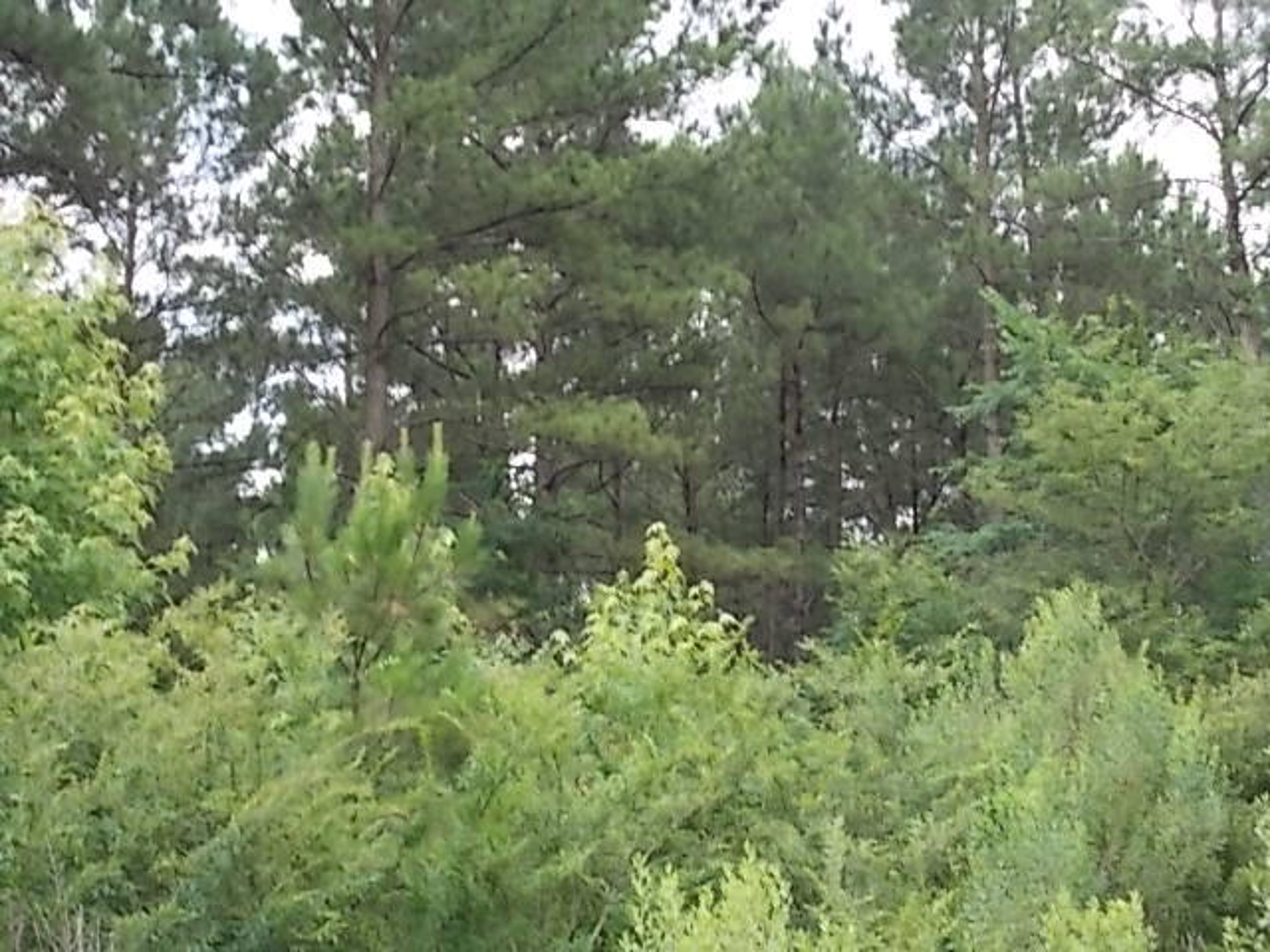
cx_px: 635
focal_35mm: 66
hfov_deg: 29.4
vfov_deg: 22.3
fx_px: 2421
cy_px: 476
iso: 100
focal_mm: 11.8
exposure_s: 1/60
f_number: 5.3
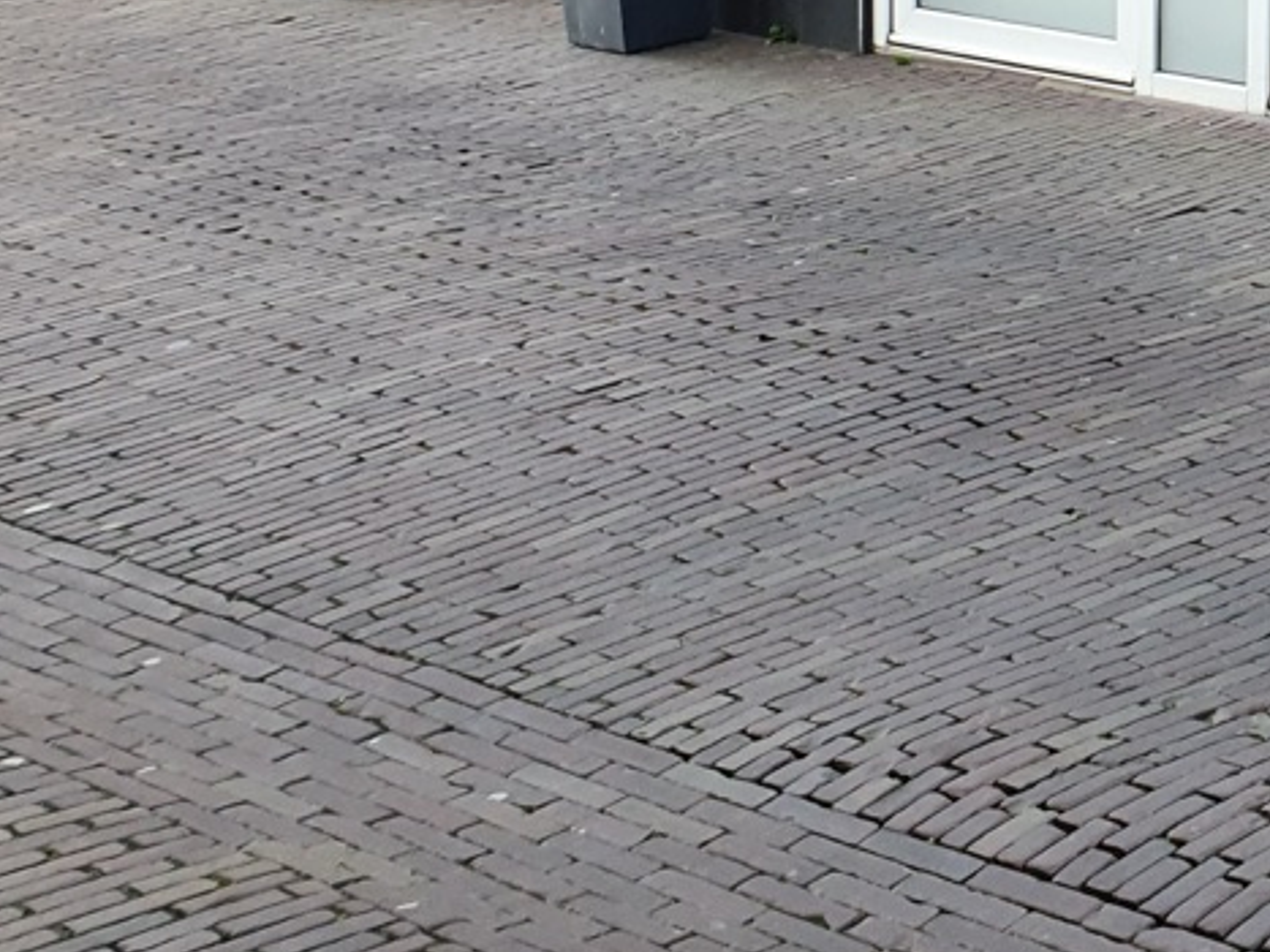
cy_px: -381
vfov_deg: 17.4
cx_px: 1770
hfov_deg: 21.8
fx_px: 2861
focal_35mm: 78
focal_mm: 4.32
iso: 64
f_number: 2.4
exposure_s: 1/100
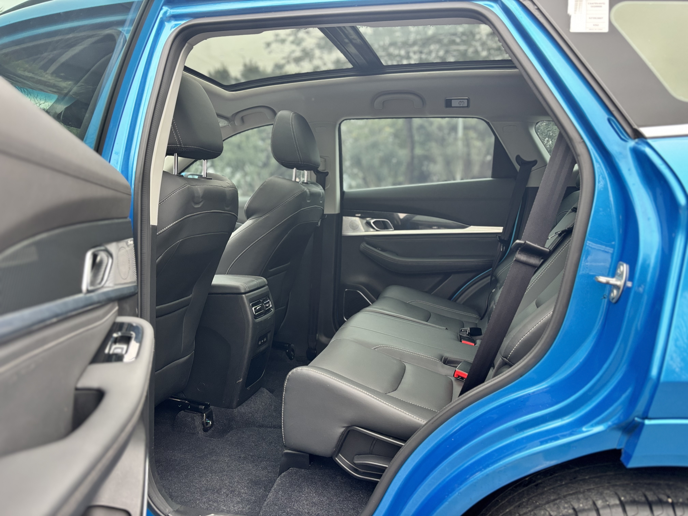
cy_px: 258
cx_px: 344
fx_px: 517
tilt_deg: -5.4
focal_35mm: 26
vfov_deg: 53.1
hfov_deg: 67.3
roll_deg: -0.8
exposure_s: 1/118
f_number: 1.6
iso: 125
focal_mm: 5.96
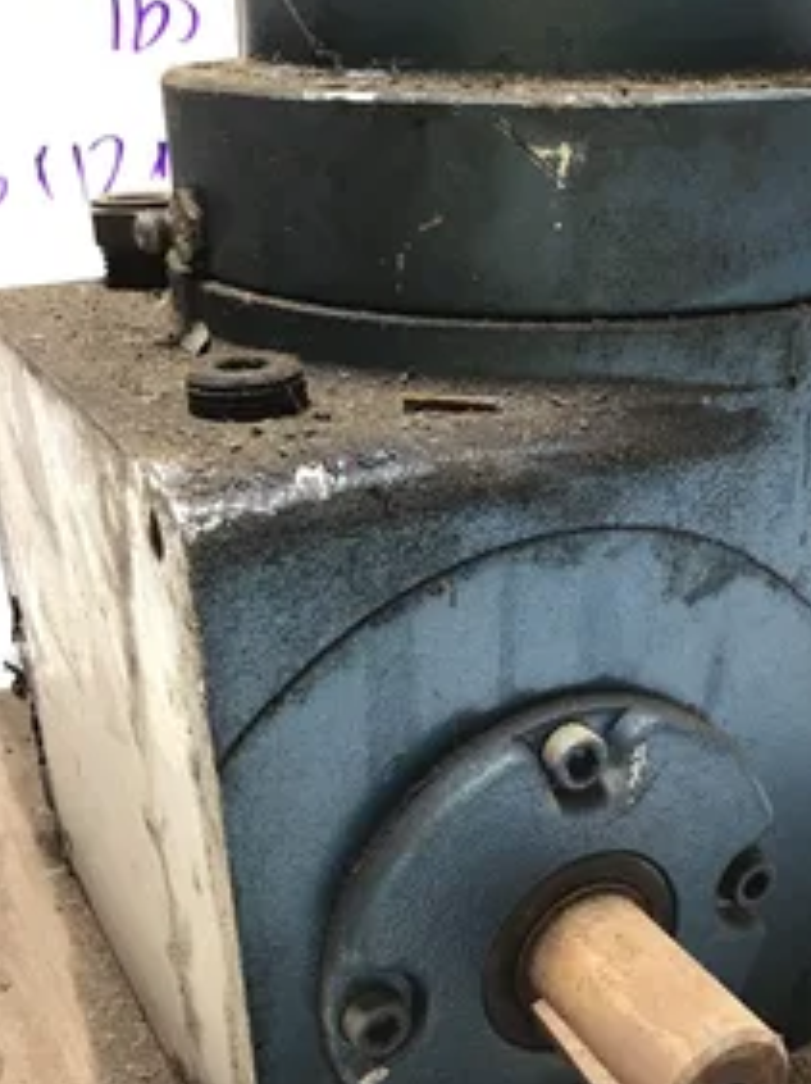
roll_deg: +0.8
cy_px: 669
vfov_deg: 42.7
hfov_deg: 32.4
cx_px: 569
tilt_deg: -26.0
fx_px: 1377
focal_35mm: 44
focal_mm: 3.3
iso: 32
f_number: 2.4
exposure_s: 1/30
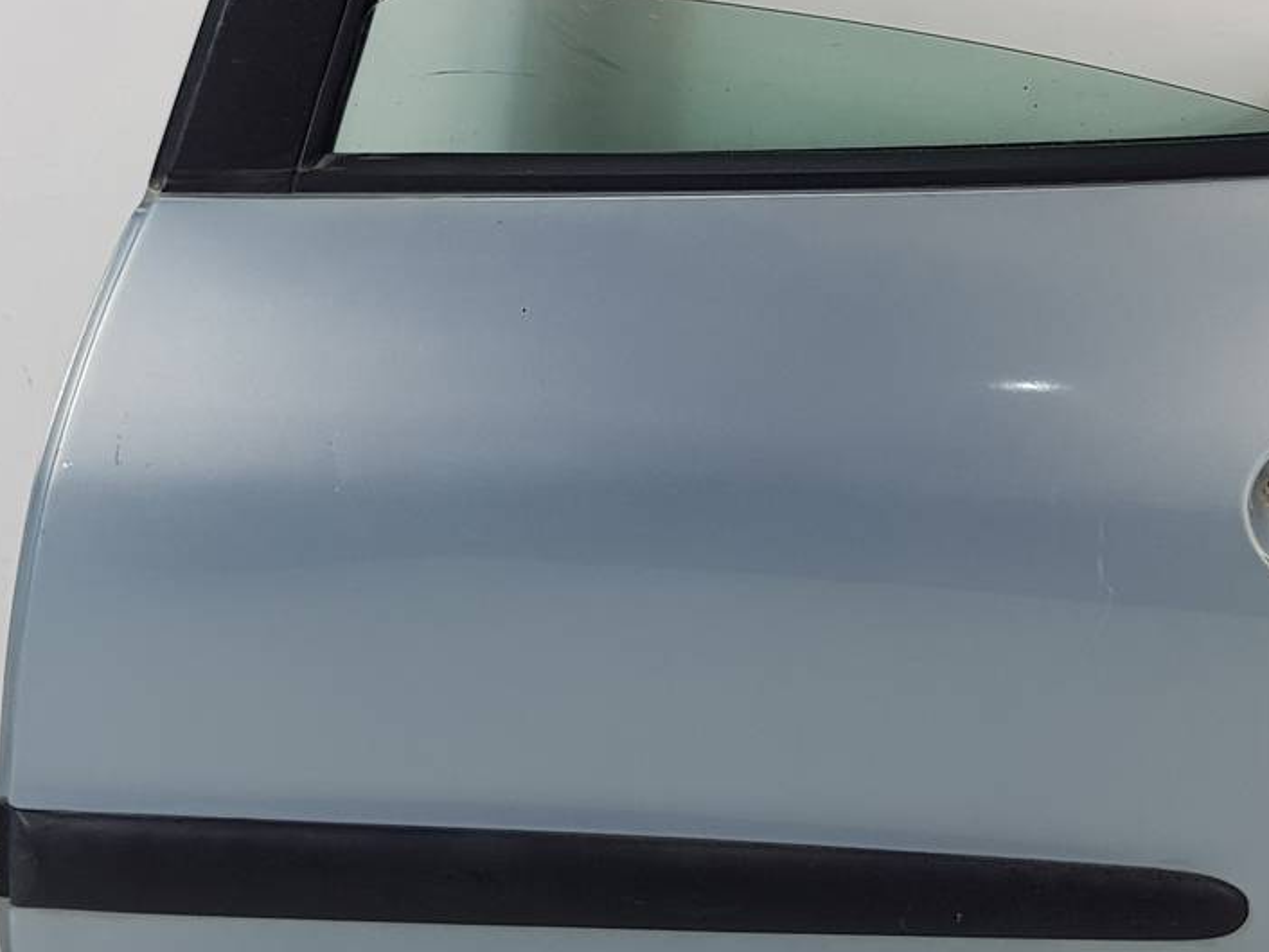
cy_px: 242
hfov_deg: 35.9
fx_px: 1944
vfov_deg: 27.2
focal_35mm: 53
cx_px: 821
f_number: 1.7
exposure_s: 1/100
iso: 40
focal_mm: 4.2
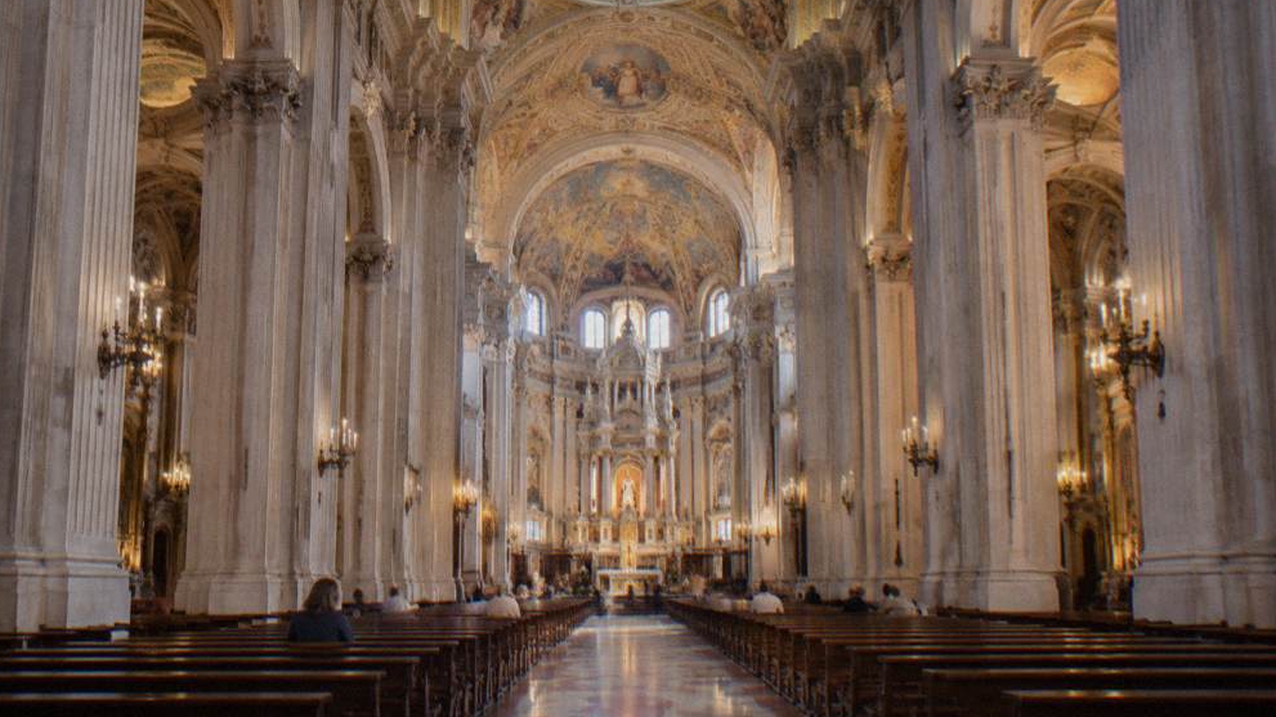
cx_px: 635
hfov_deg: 54.0
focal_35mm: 37
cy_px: 291
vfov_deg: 31.9
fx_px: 1252
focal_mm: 35
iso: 400
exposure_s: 1/500
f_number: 7.1
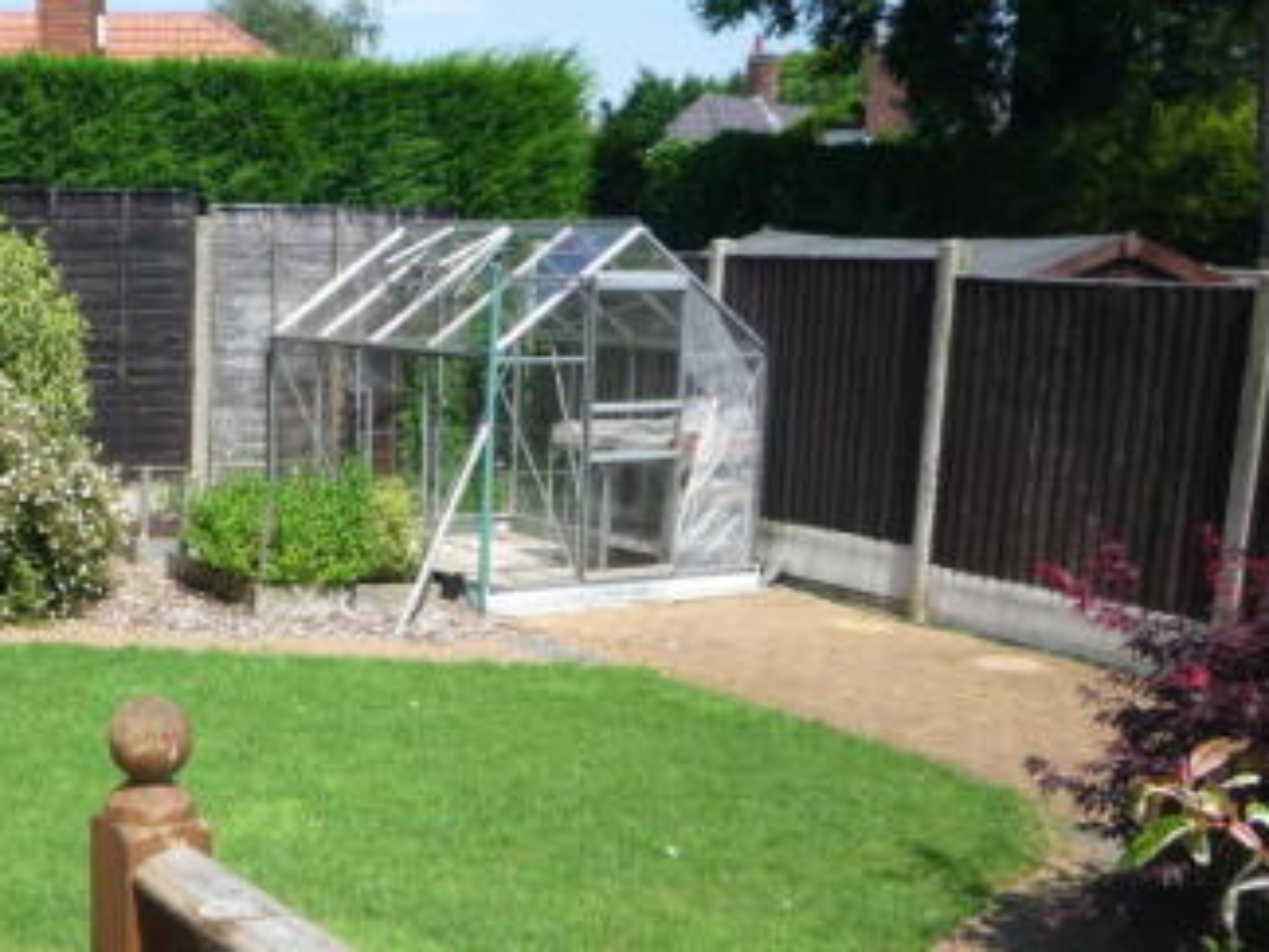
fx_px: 1980
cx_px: 343
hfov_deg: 34.9
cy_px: 711
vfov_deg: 26.7
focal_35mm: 54
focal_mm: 5.2
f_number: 4.5
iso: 100
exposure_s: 1/400
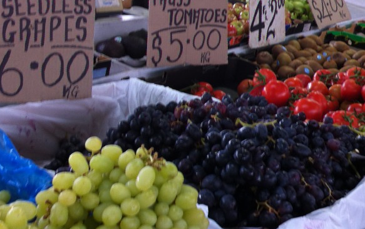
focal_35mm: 65
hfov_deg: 31.4
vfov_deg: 20.0
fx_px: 647
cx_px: 225
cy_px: 77
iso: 80
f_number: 2.8
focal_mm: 3.85
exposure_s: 1/17
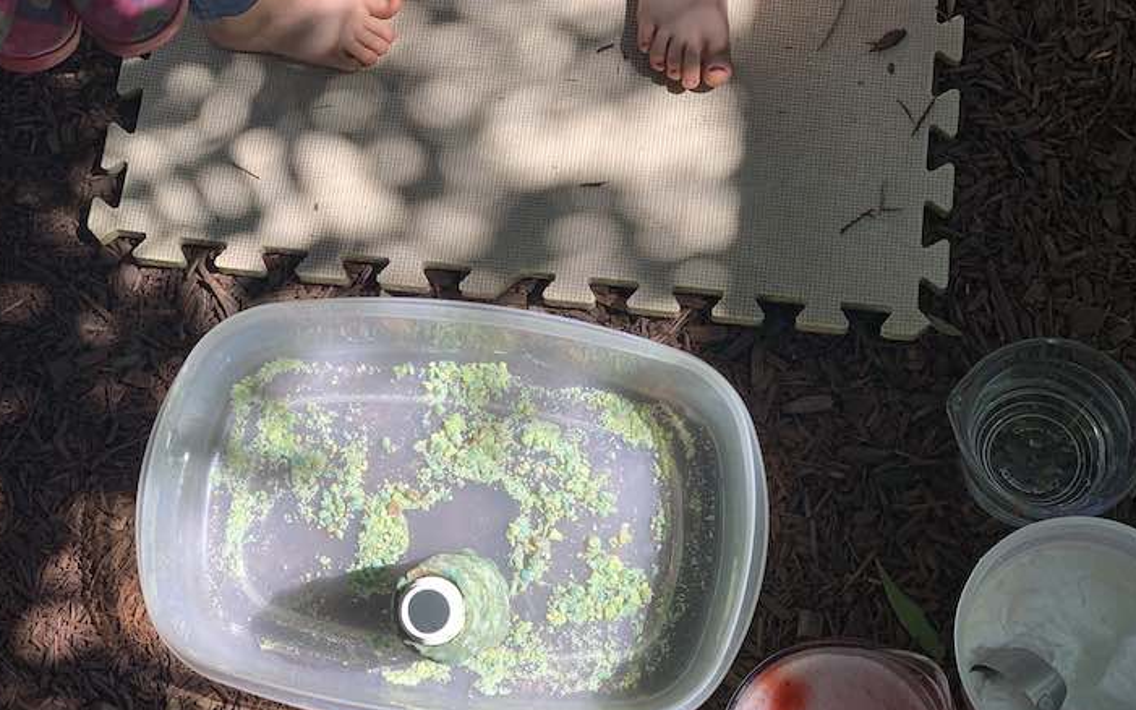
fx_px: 1826
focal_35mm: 59
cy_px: 403
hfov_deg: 34.5
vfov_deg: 22.0
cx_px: 583
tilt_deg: -75.6
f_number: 2.4
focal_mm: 6
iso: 16
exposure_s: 1/470
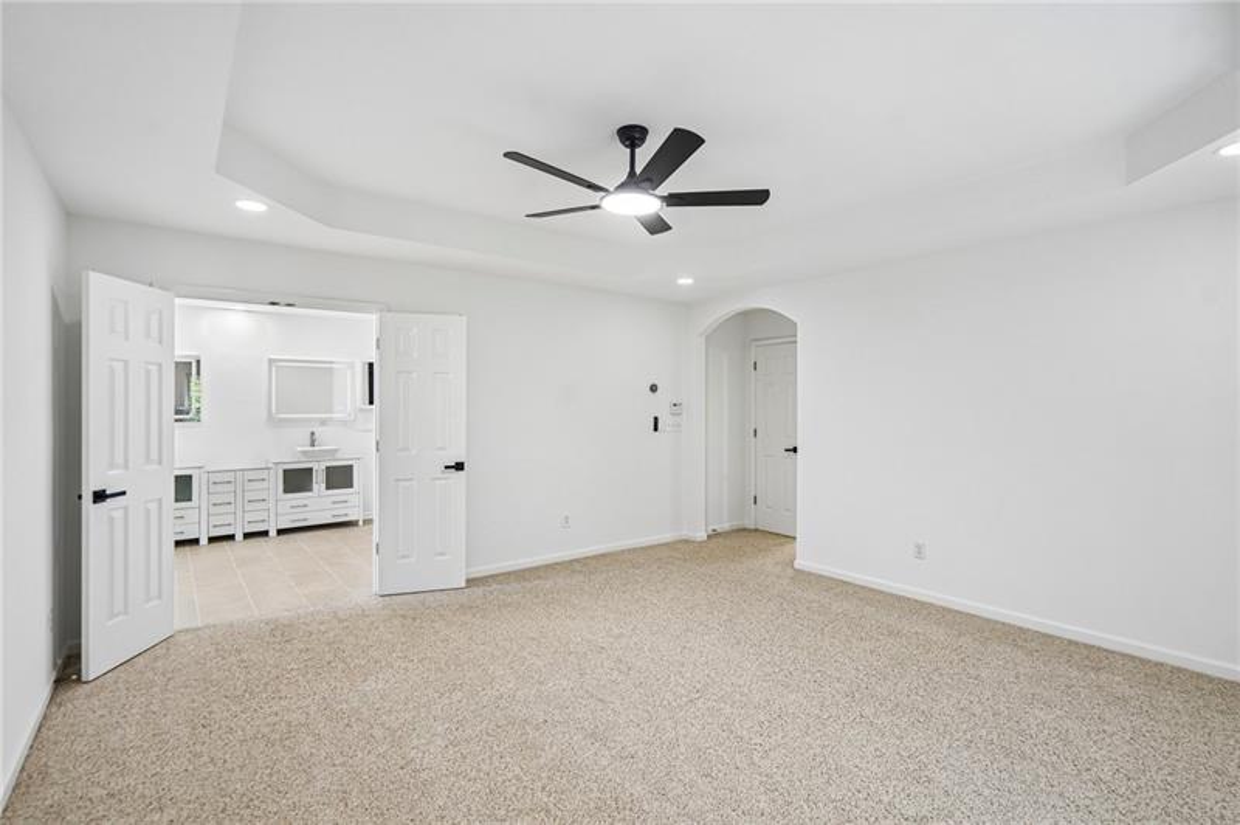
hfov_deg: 96.8
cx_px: 620
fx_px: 551
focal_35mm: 16
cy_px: 412
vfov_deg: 73.6
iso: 50
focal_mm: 16
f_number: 5
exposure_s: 1/5
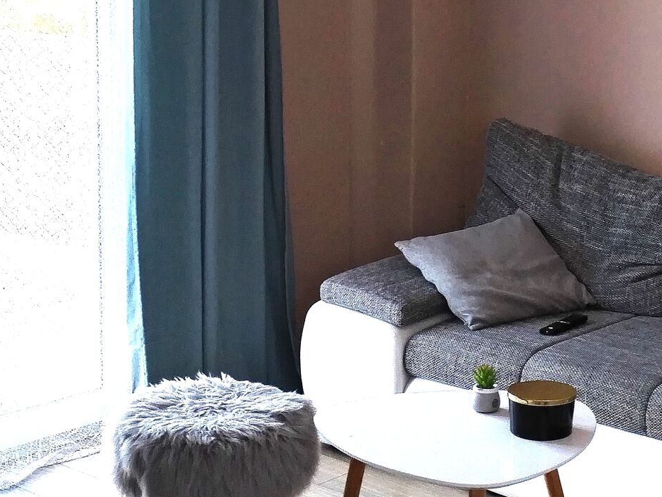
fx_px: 1492
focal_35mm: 78
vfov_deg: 18.7
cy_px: 82
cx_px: 565
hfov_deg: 24.5
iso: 112
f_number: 1.8
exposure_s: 1/50
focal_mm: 4.75
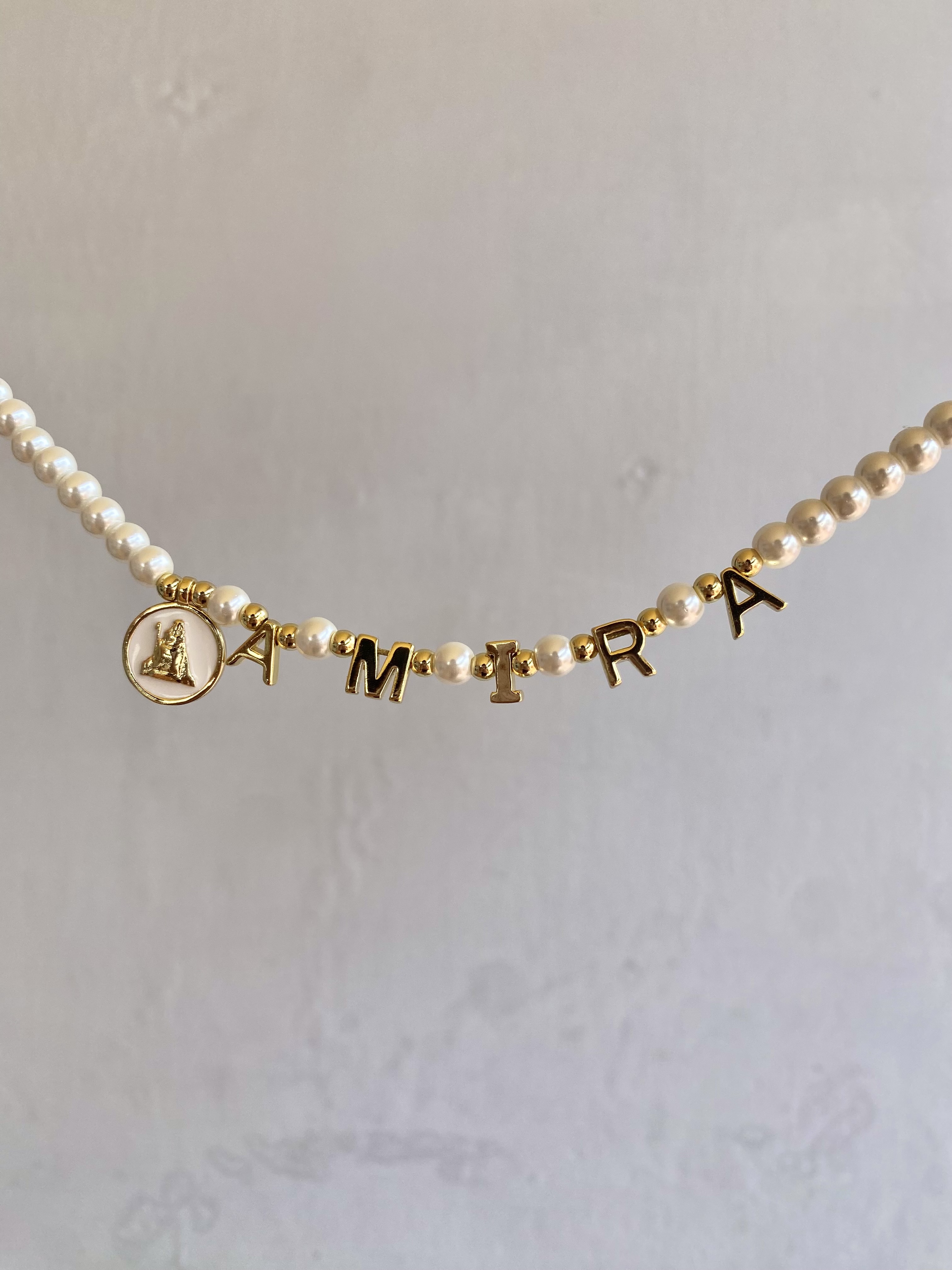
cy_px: 635
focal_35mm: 25
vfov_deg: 69.4
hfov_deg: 54.9
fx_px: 917
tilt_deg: -0.9
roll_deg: -1.1
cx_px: 476
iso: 32
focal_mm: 4.25
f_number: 1.8
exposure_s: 1/499
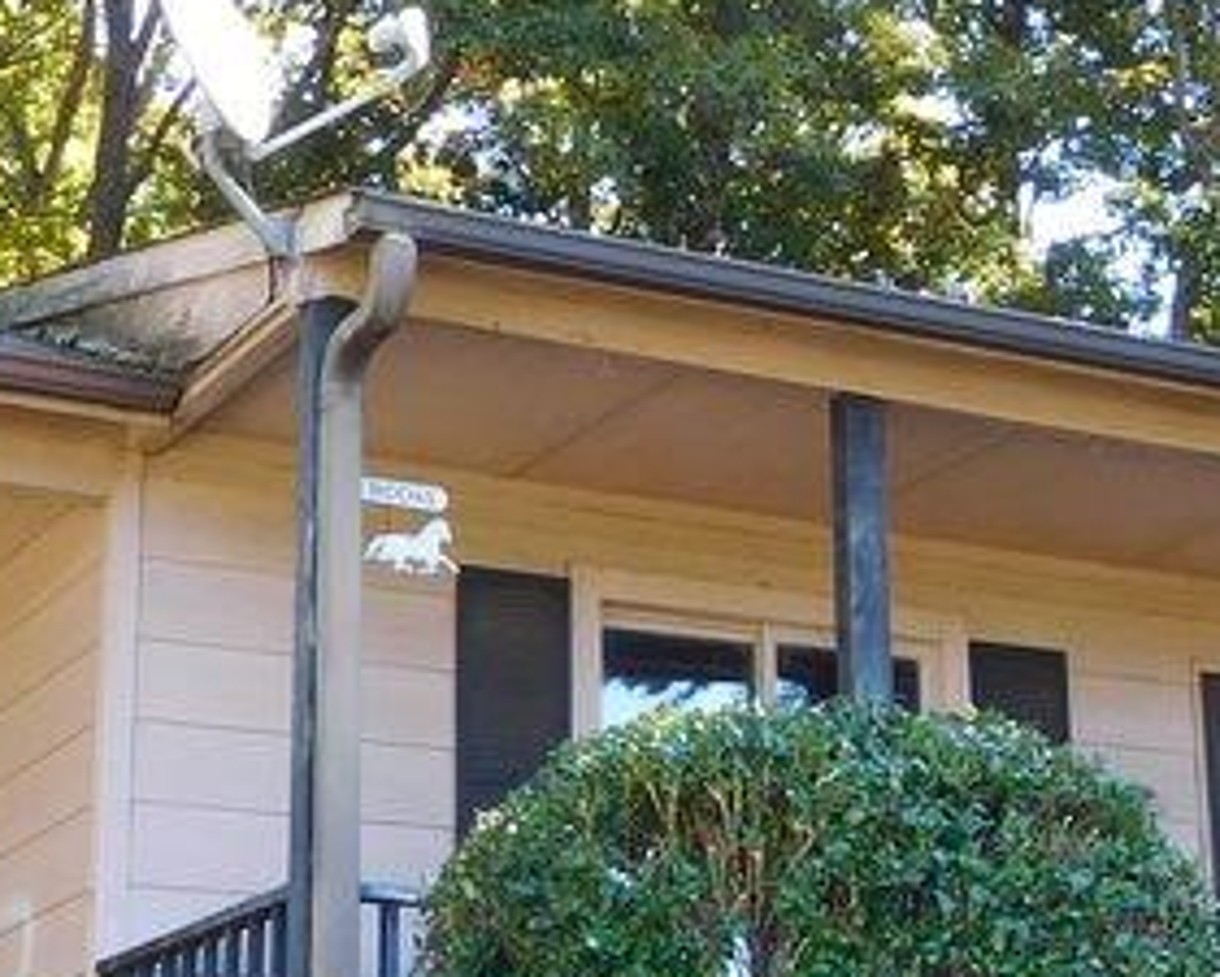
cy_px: 482
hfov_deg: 21.4
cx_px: 777
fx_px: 3215
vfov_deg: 17.3
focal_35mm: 89
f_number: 3.4
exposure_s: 1/100
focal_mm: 4.5
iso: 125
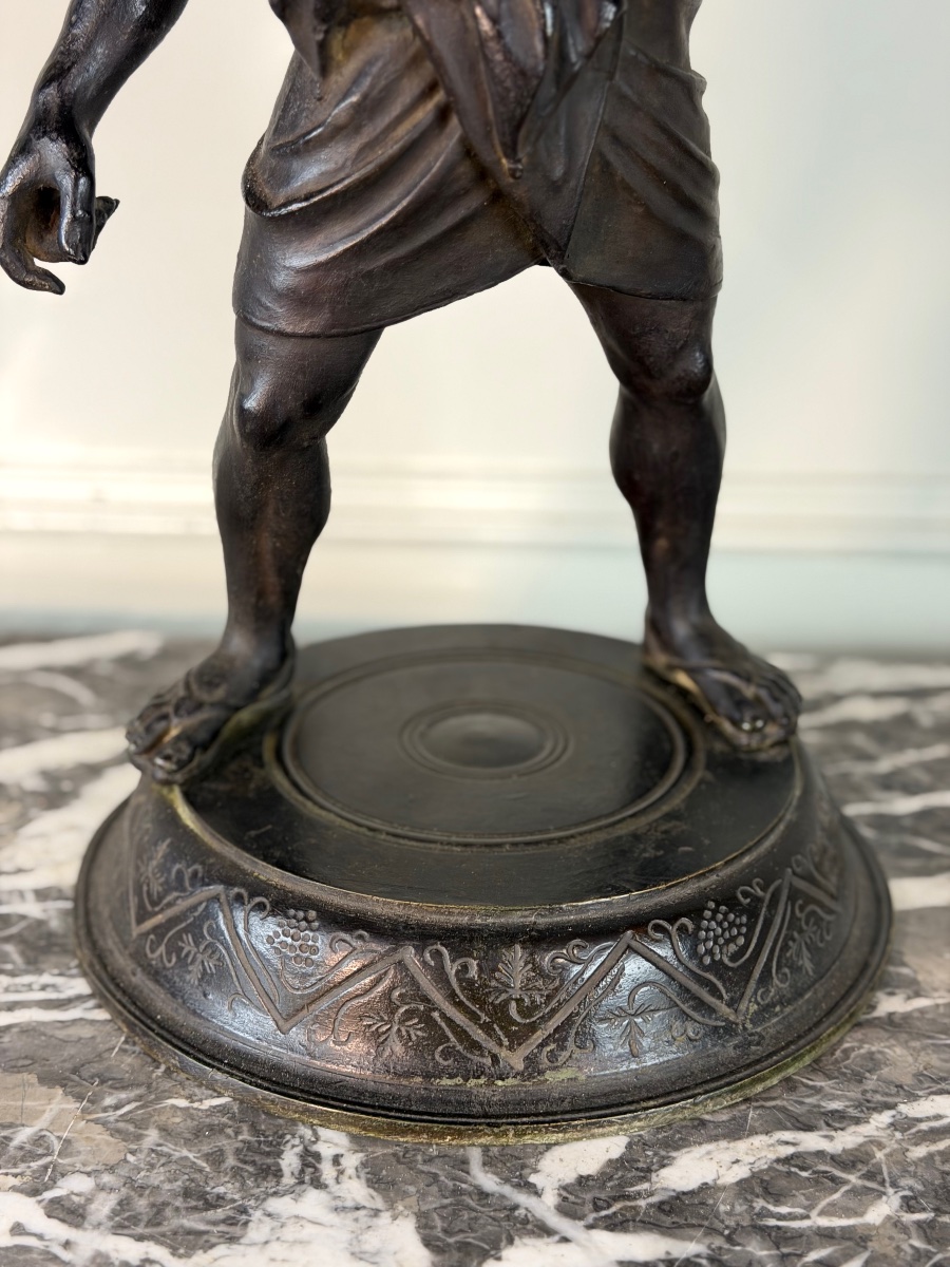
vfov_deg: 39.7
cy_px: 634
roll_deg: +0.8
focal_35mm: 48
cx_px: 475
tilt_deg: -23.1
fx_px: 1756
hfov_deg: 30.3
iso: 160
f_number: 1.78
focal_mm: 6.76
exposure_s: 1/50
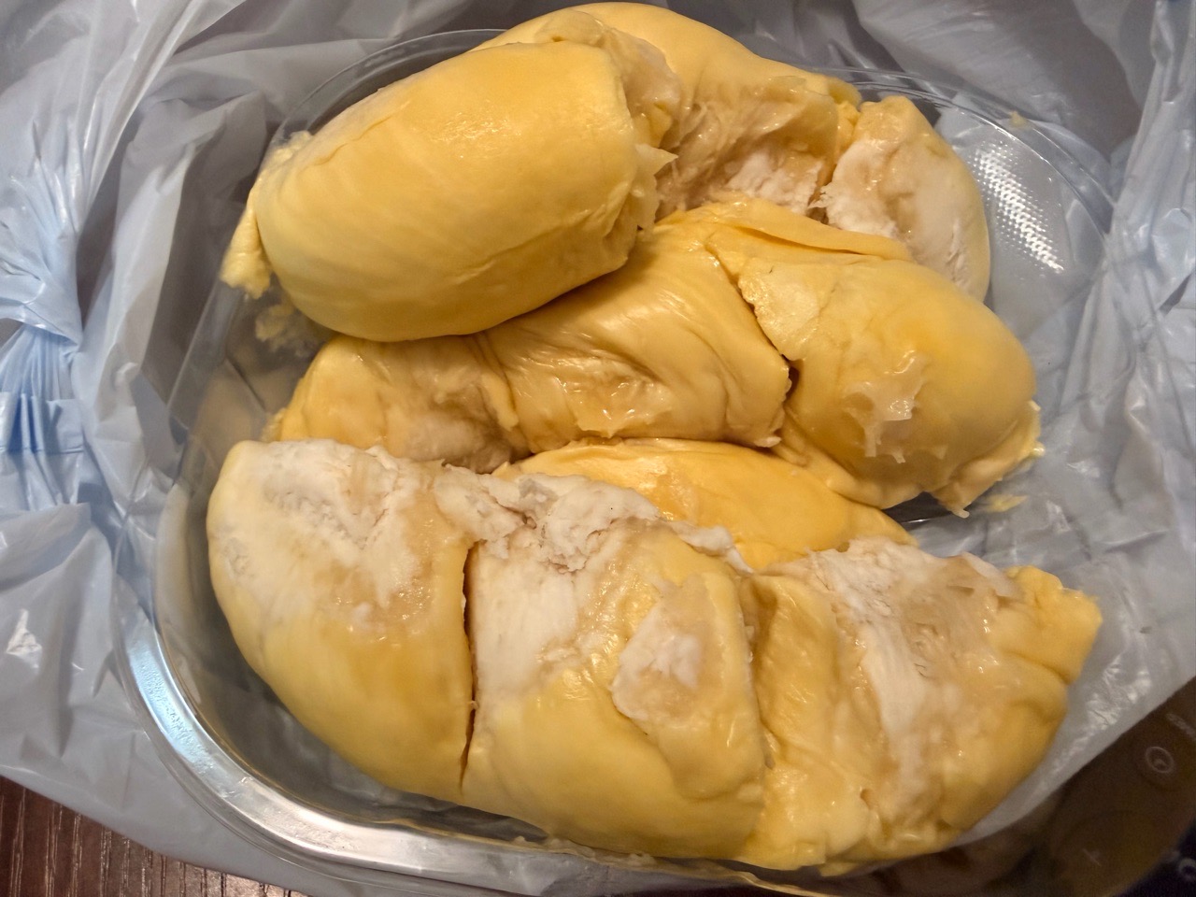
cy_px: 448
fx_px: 829
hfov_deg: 71.6
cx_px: 598
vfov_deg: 56.8
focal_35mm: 24
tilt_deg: -61.4
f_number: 2.2
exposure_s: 1/50
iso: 320
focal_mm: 2.22
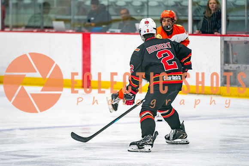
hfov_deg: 7.1
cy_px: 71
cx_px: 117
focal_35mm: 289
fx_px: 2003
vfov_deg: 4.8
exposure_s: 1/640
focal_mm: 200
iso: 800
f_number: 2.8
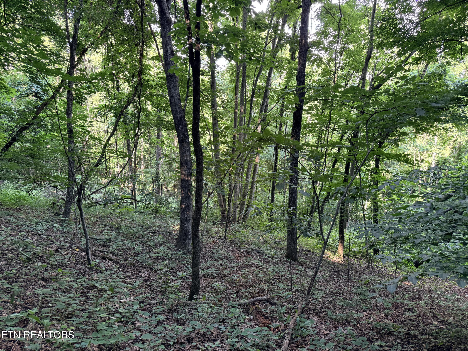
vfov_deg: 56.8
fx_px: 324
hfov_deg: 71.6
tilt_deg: -12.2
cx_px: 234
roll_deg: -0.2
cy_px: 176
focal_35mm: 24
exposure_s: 1/97
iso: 200
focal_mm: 6.76
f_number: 1.78
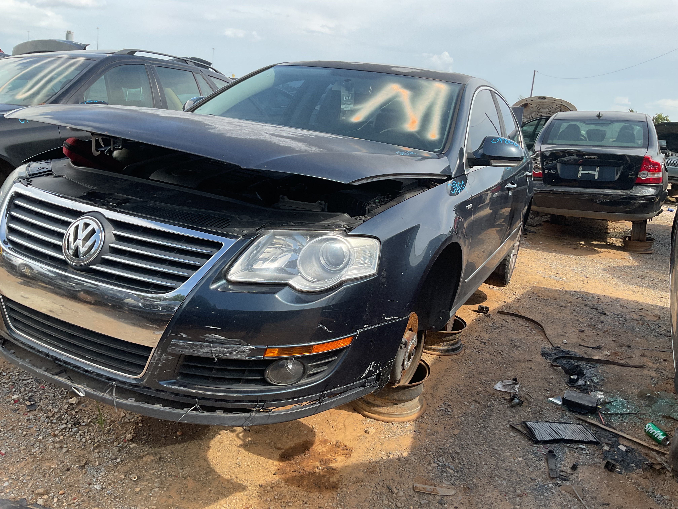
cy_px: 254
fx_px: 568
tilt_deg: -14.5
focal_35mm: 29
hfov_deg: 61.7
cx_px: 339
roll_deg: -6.4
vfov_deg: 48.2
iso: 16
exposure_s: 1/978
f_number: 1.8
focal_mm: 3
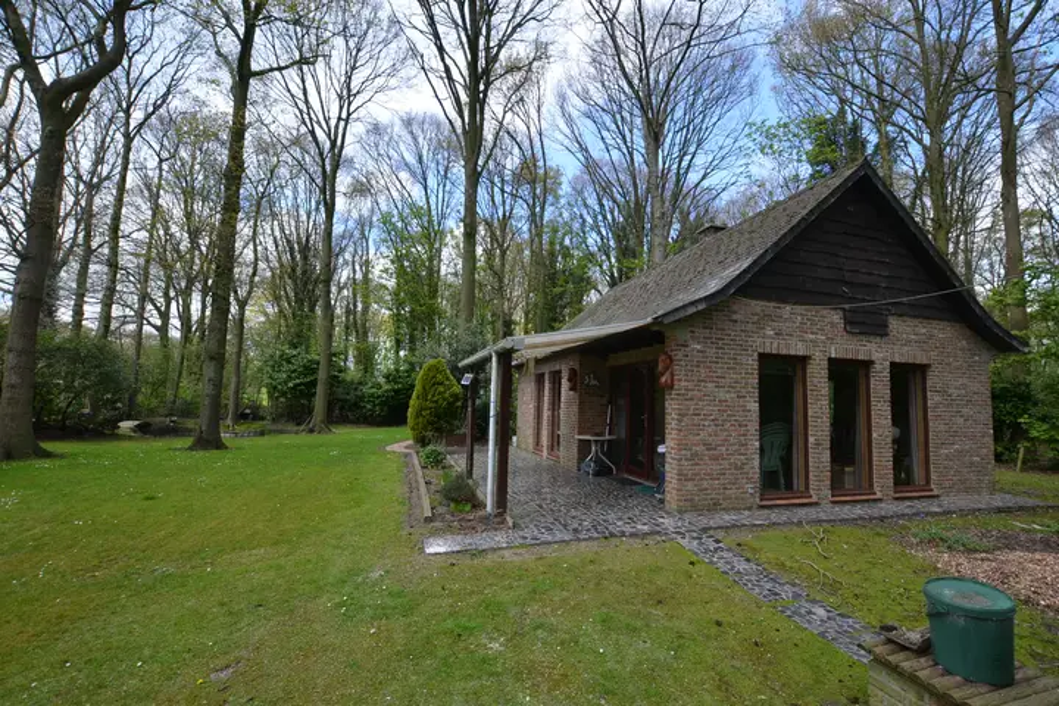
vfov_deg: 77.3
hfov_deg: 100.4
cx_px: 530
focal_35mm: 15
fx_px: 441
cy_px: 353
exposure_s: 1/200
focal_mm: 10
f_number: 7.1
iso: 200
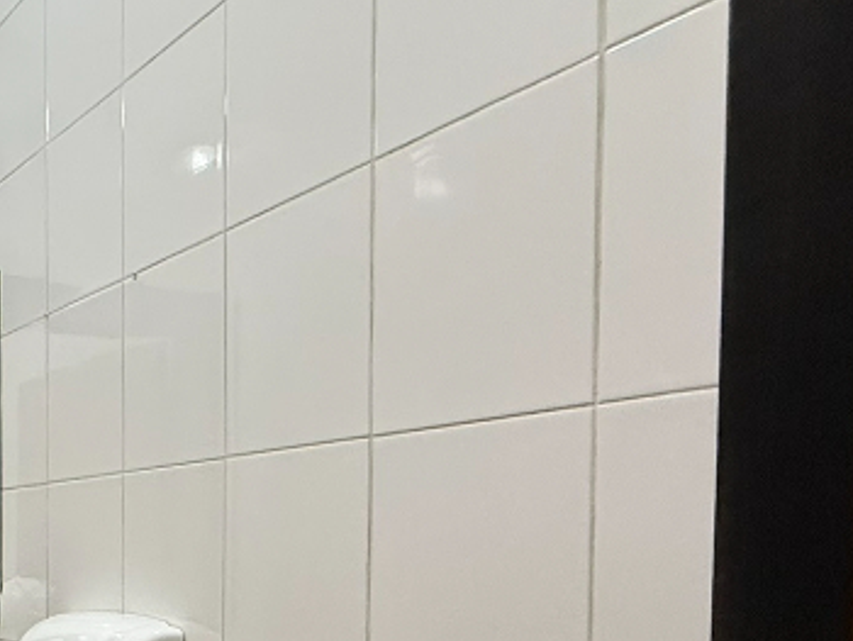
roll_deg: +0.8
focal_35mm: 40
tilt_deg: -1.3
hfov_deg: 37.6
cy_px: 590
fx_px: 986
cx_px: -124
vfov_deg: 33.8
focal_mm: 2.22
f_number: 2.2
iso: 500
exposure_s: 1/50
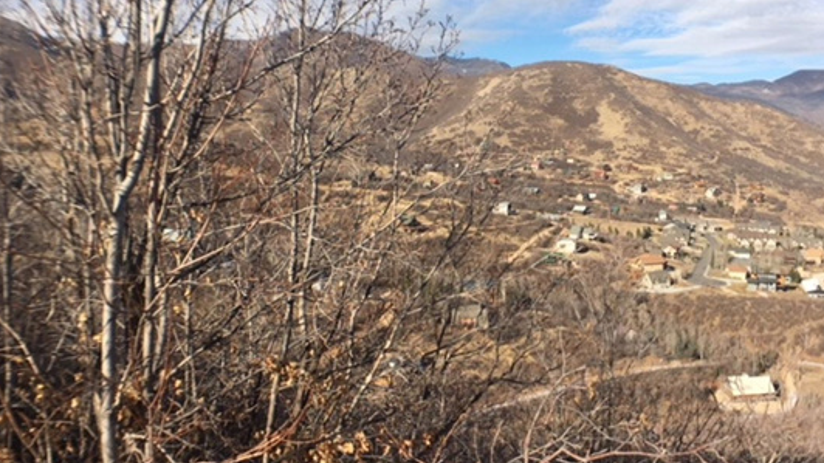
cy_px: 223
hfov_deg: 52.6
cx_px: 472
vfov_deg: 31.2
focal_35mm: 38
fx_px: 830
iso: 25
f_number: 2.2
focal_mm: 4.15
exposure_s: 1/1451
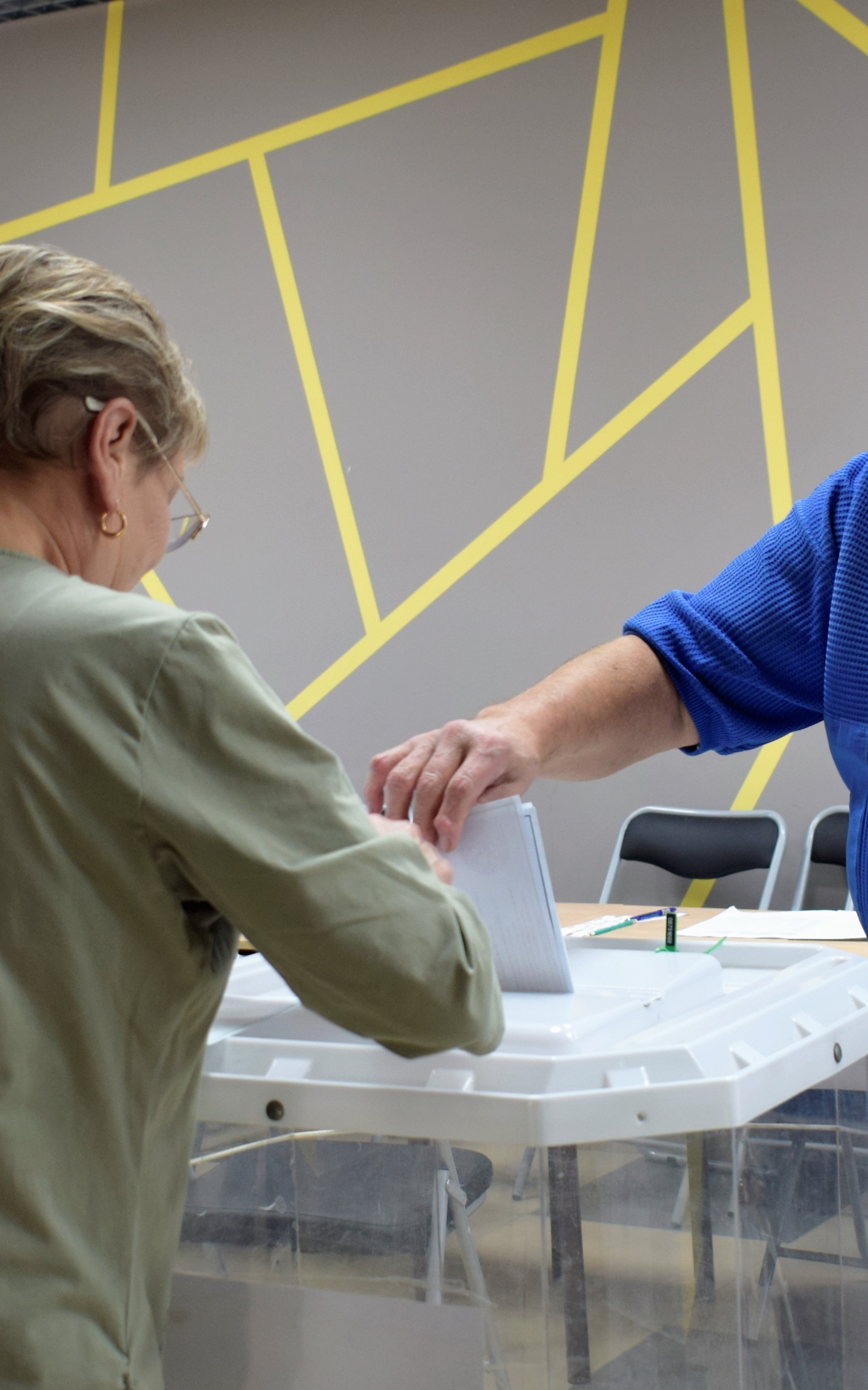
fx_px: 2498
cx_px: 396
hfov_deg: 19.7
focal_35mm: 66
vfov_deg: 31.1
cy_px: 710
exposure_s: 1/60
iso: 400
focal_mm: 22
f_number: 3.8
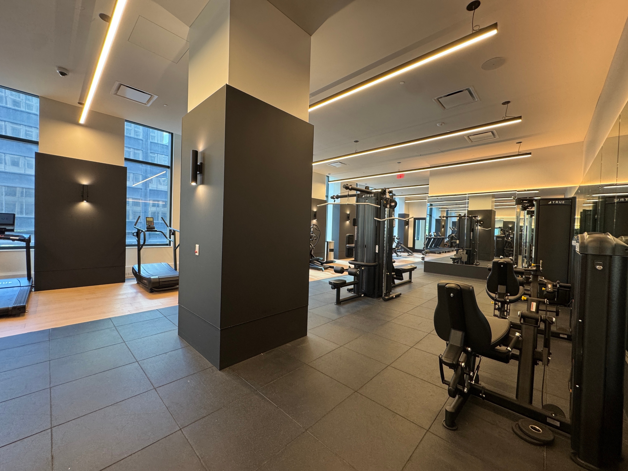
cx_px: 314
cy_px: 236
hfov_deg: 102.1
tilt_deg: -1.7
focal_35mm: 14
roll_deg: -1.9
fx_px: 254
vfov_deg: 85.7
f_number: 2.2
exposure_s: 1/60
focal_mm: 2.22
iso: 200
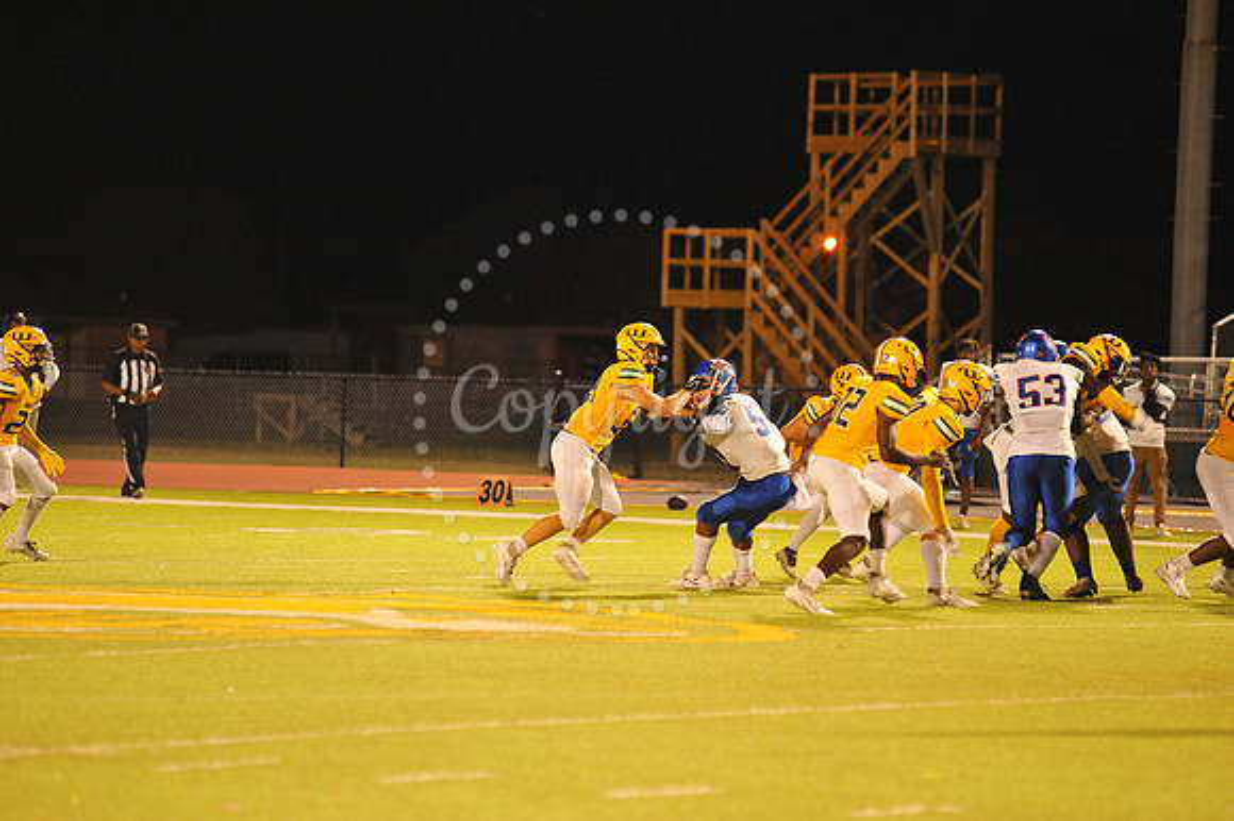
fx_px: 6851
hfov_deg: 10.3
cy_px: 410
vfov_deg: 6.9
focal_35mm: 200
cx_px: 617
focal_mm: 200
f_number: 3.2
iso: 3200
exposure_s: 1/160
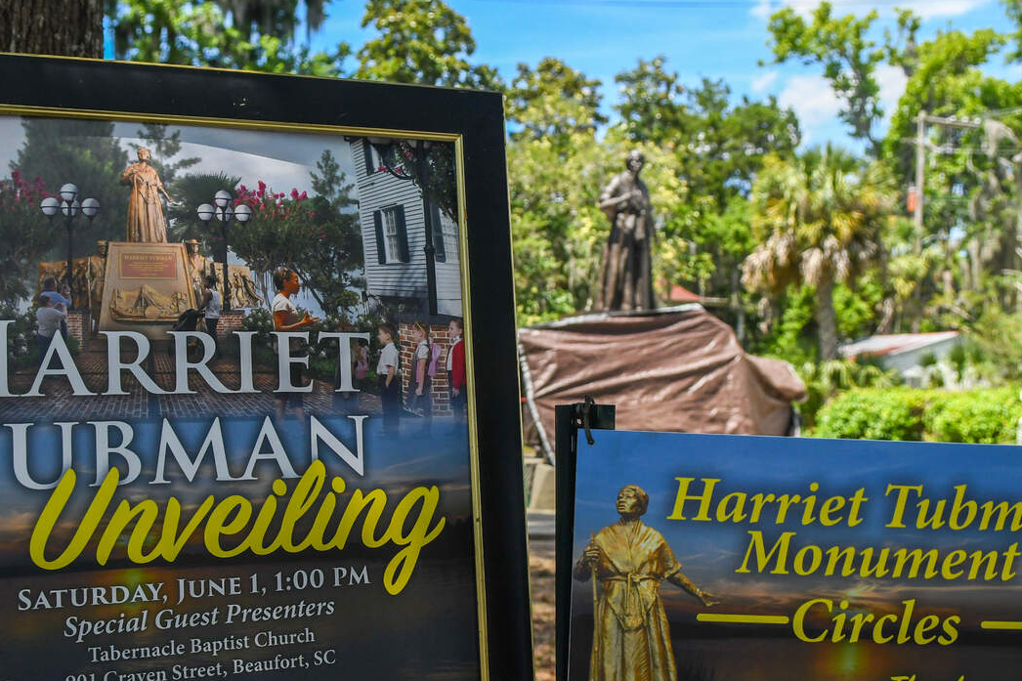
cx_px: 437
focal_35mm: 39
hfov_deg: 49.4
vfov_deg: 34.2
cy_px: 378
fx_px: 1107
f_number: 3.5
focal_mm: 17
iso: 500
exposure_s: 1/3200
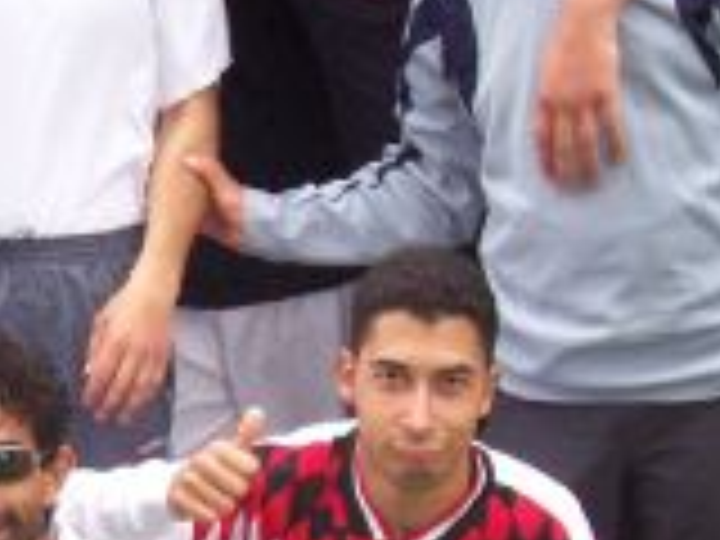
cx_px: -50
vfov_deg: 10.9
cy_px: 450
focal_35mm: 136
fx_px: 2829
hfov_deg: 14.2
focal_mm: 5.6
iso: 140
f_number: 2.7
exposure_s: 1/112
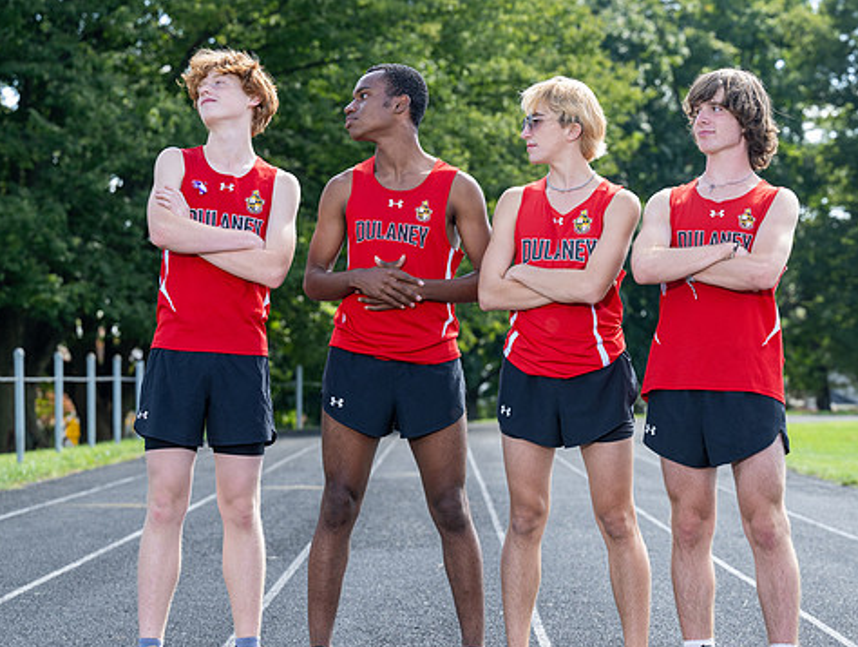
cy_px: 359
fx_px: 2532
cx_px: 572
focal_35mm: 102
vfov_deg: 14.5
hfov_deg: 19.2
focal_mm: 70
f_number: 4
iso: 320
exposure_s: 1/400
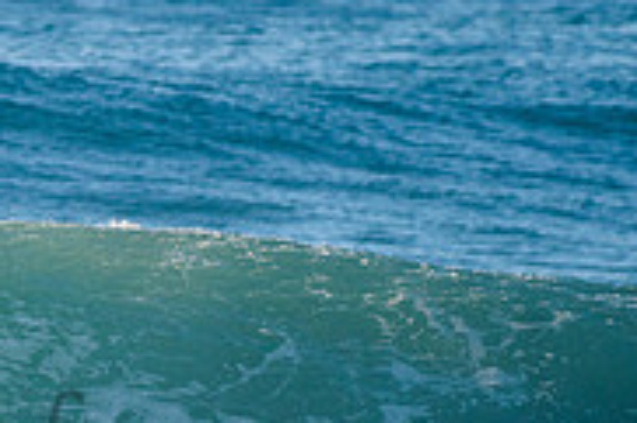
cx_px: 32
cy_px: 414
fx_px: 28197
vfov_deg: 0.9
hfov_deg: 1.3
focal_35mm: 1595
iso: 280
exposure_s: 1/1600
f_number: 5.6
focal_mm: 500
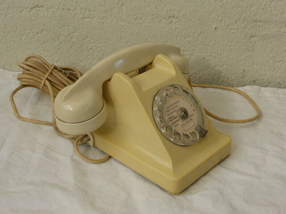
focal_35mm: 57
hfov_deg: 33.8
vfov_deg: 25.7
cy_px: 107
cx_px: 143
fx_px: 471
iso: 400
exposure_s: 1/125
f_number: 4.6
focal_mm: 9.7
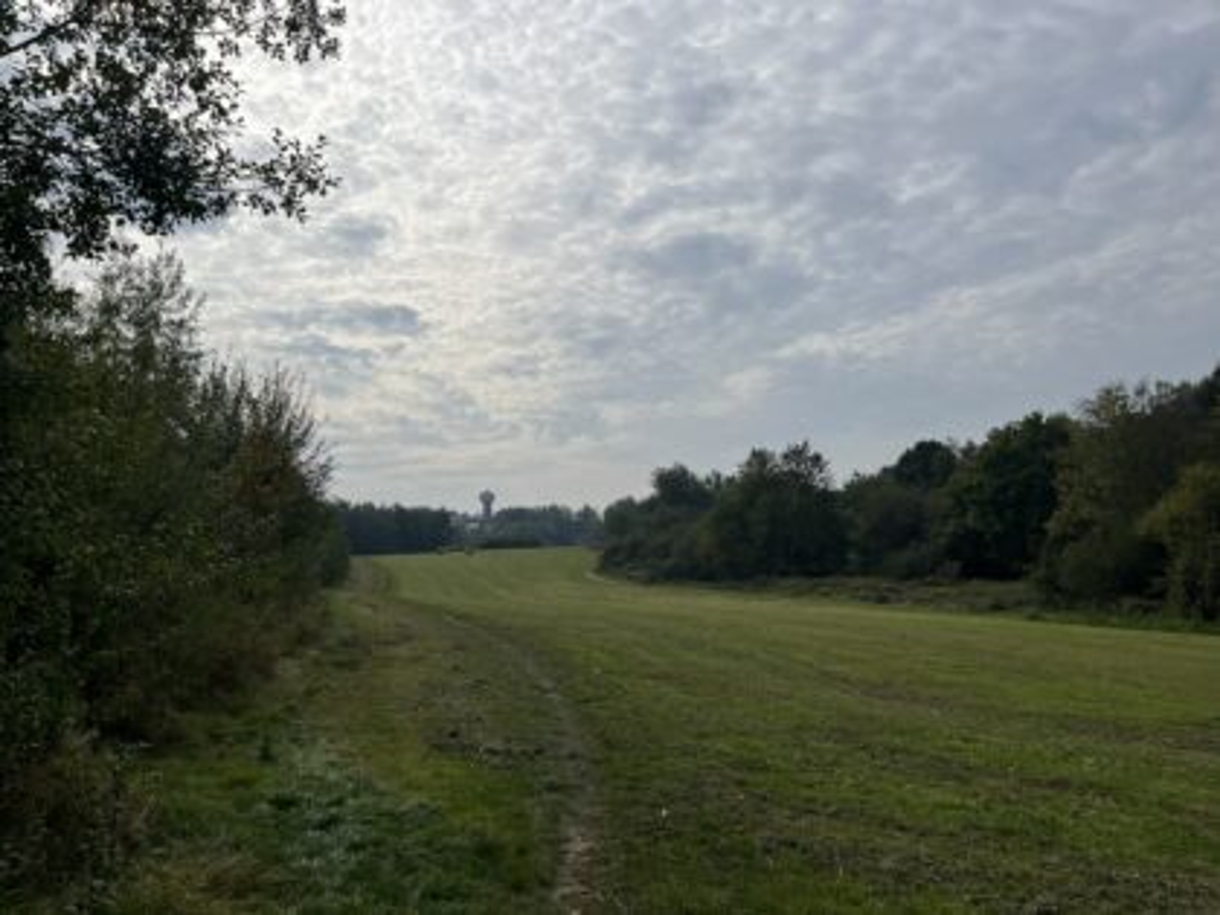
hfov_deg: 67.3
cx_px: 610
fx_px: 916
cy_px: 458
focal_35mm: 26
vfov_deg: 53.1
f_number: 1.6
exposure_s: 1/11905
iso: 50
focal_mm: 5.1
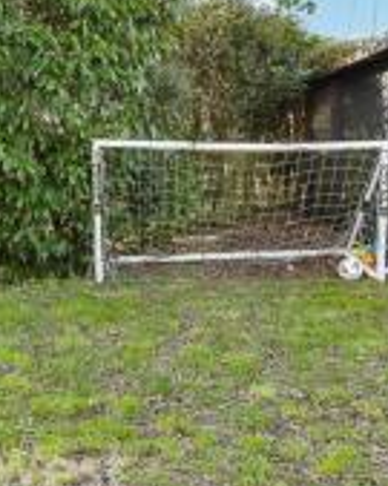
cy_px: 157
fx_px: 948
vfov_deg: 28.5
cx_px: 118
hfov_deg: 23.0
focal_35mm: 66
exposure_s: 1/40
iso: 160
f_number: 8
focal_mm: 17
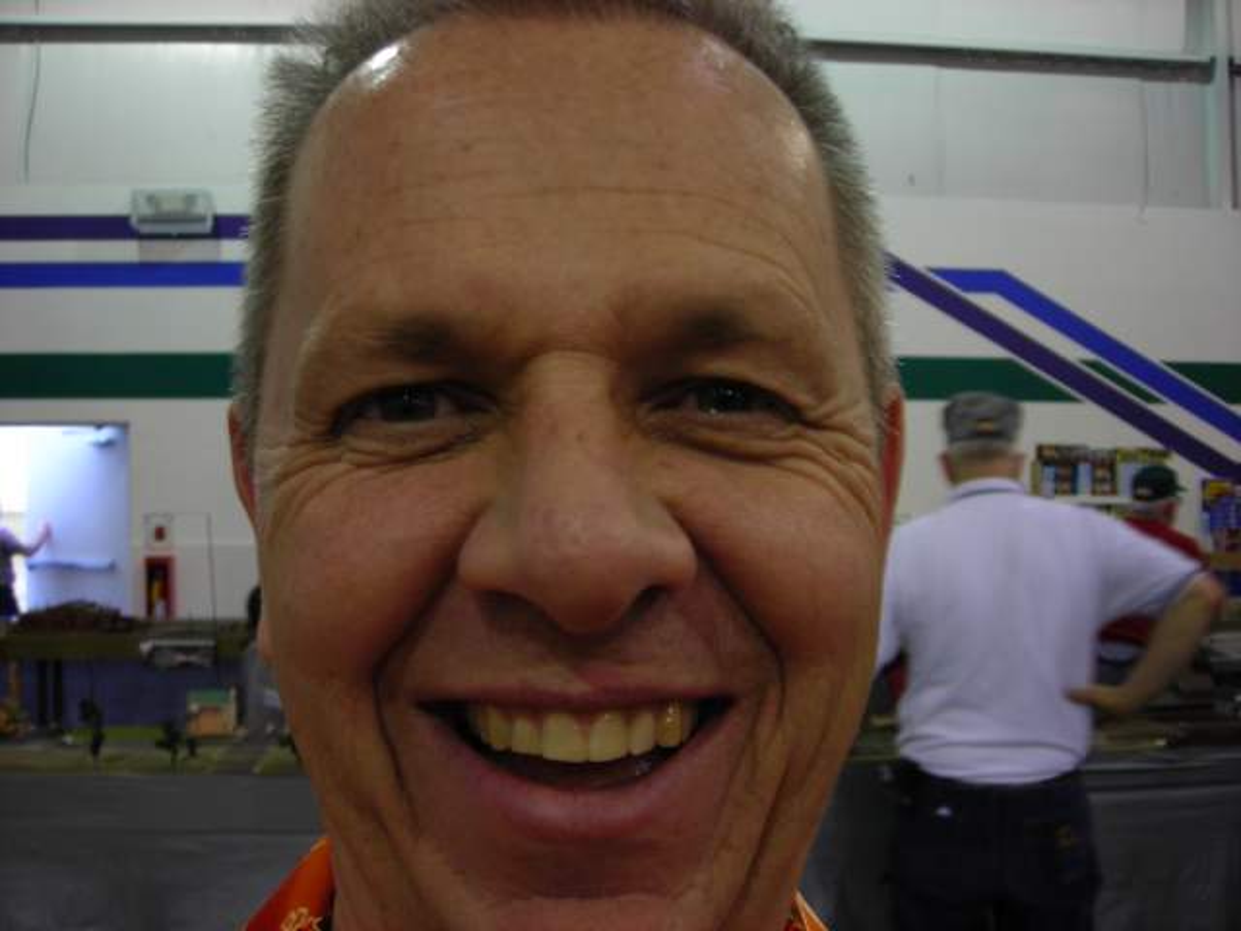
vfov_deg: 37.7
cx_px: 620
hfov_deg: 49.0
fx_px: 1362
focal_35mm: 38
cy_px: 466
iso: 50
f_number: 3.2
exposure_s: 1/11.5
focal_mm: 6.3
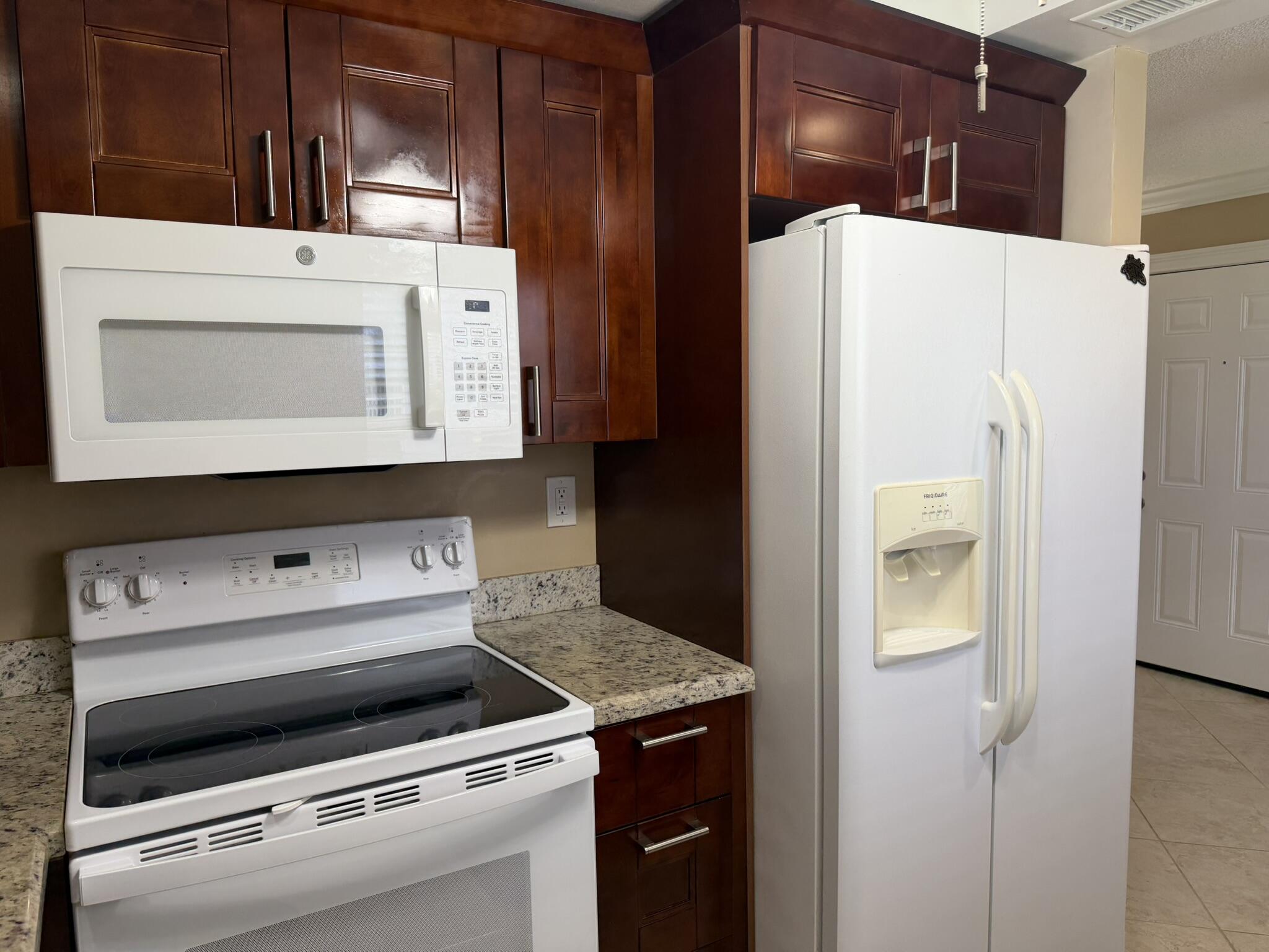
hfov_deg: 71.6
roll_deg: +1.6
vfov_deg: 56.8
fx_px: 880
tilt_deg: -5.6
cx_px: 634
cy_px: 476
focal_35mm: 24
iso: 100
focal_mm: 6.76
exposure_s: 1/120
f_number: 1.78
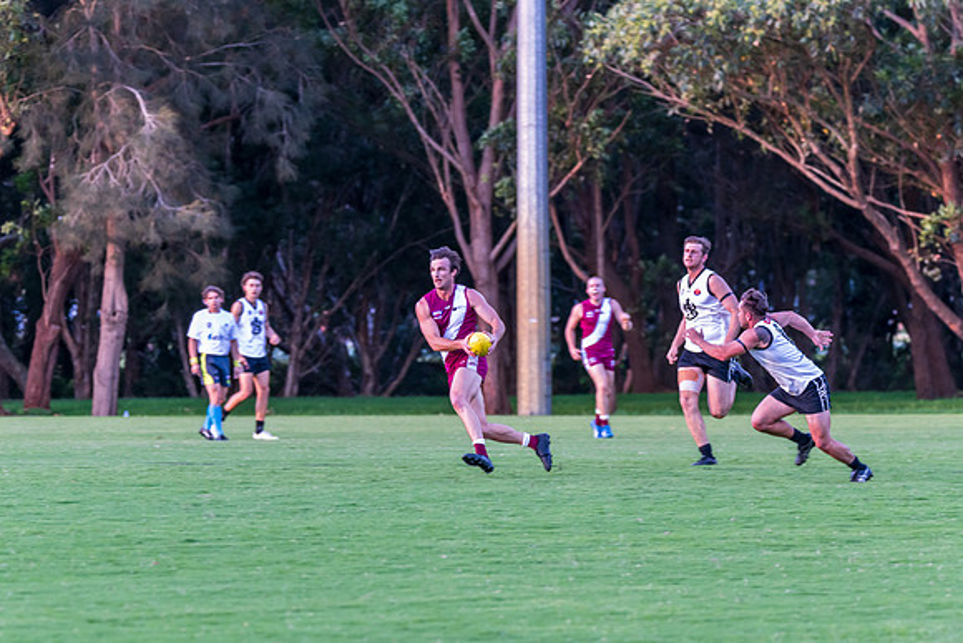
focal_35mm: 271
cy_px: 355
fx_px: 7247
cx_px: 426
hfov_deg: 7.6
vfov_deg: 5.1
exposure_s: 1/250
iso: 1600
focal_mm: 240
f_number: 5.6
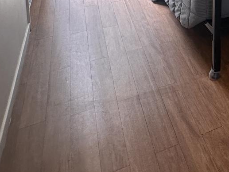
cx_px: 298
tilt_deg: -7.4
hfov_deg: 29.5
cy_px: -92
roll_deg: -2.1
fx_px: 344
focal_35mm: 52
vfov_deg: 22.5
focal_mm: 2.22
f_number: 2.2
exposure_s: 1/100
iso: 160
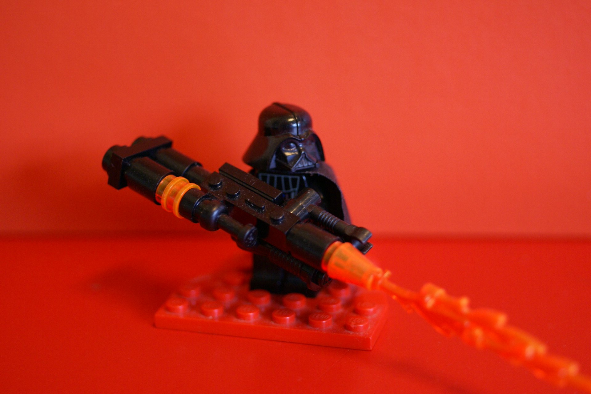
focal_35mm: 75
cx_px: 296
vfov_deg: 18.2
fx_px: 1231
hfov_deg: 27.0
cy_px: 197
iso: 400
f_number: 2.8
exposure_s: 1/30
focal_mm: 50
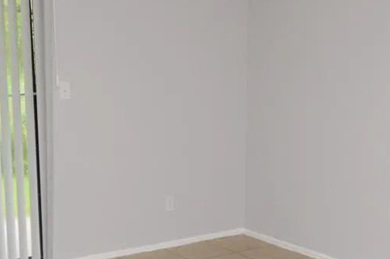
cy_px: 209
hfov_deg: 34.9
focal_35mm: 57
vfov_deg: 23.4
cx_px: 238
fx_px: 617
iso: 560
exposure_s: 1/60
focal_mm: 12
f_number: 4
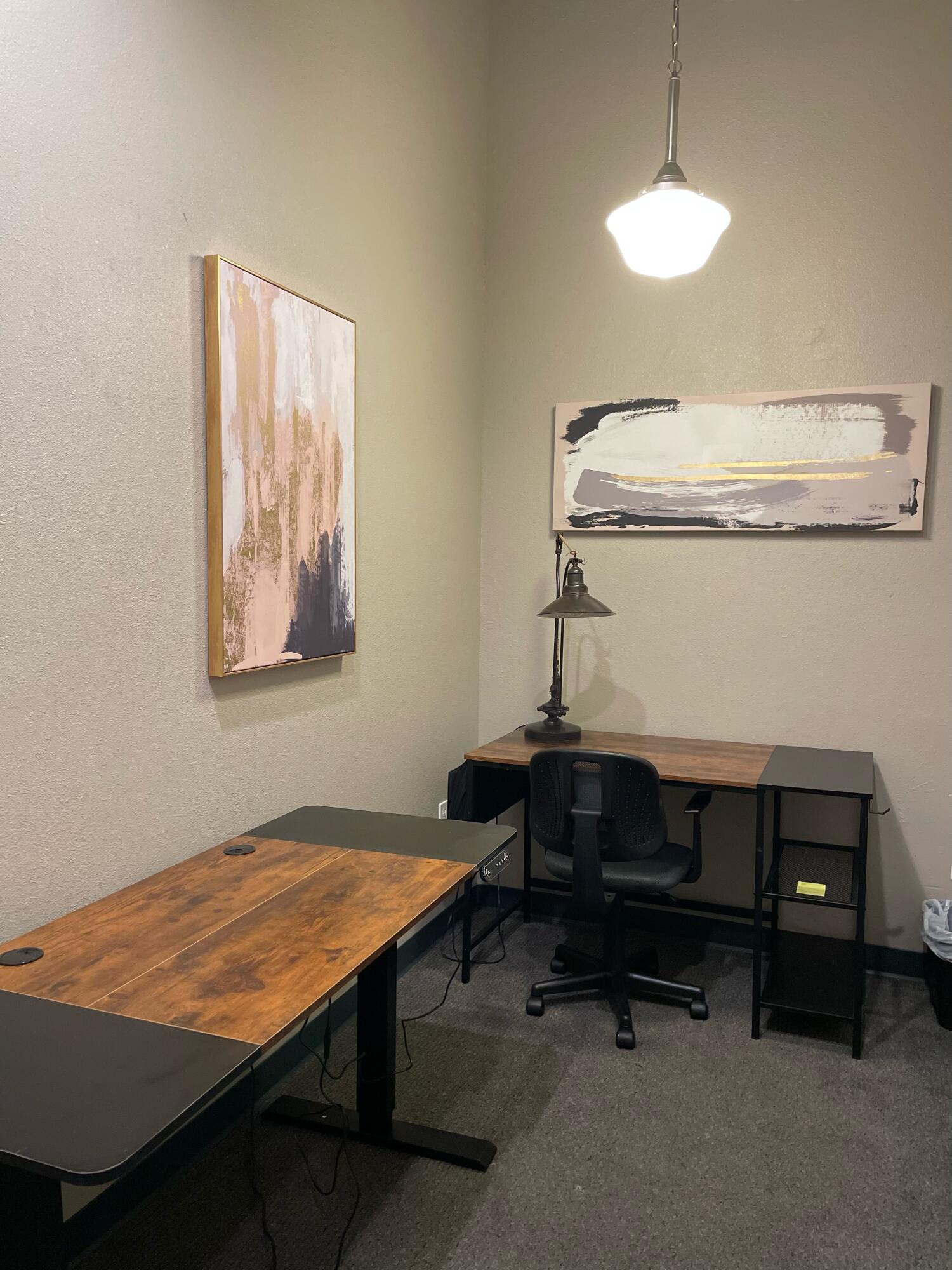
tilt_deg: -3.6
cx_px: 476
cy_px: 635
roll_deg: +0.6
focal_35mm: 26
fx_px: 953
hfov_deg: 53.1
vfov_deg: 67.3
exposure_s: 1/60
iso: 250
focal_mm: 4.2
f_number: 1.6
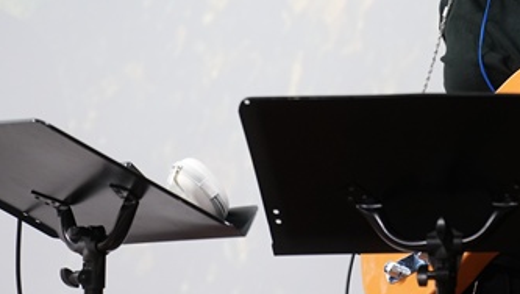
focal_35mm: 396
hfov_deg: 5.4
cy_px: -26
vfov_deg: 3.1
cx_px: 506
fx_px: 5465
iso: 1250
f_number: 2.8
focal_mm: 180
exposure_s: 1/160
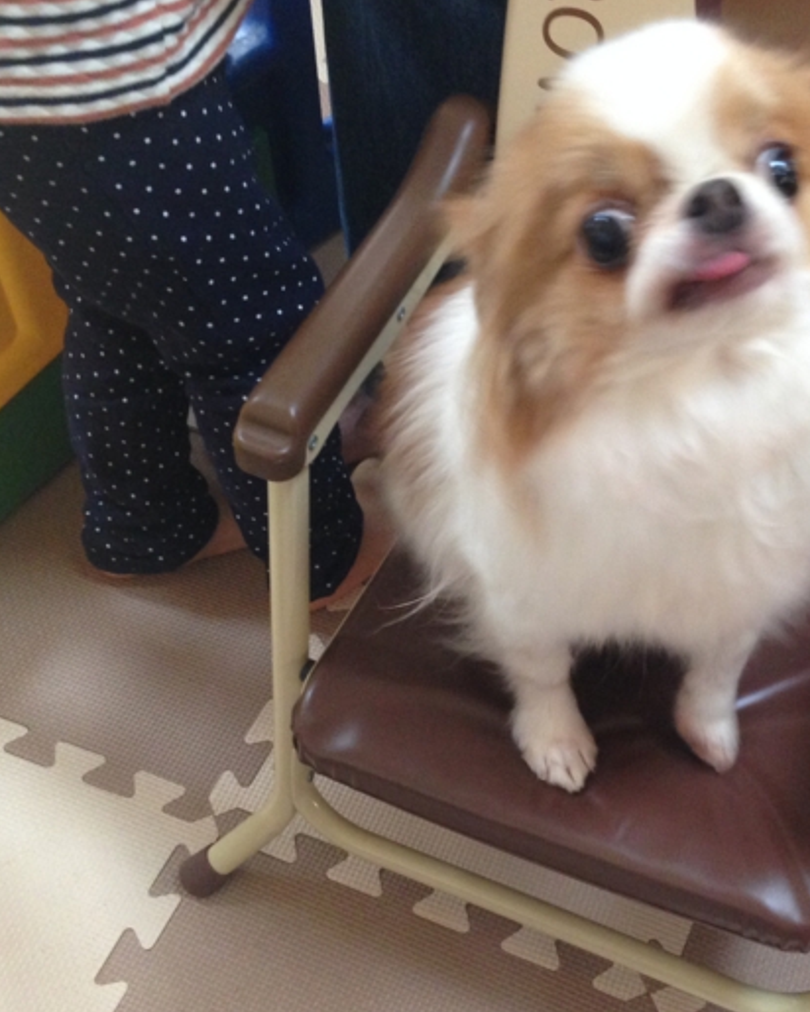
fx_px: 1498
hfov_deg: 30.1
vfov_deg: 37.3
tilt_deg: -52.7
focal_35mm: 50
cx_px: 533
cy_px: 542
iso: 200
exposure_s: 1/20
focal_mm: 4.12
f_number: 2.4
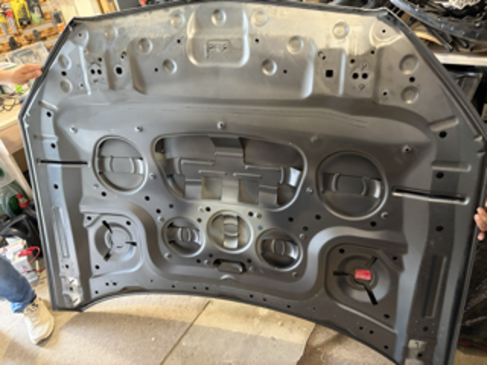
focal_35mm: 26
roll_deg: +7.2
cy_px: 182
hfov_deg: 67.3
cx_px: 244
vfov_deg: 53.1
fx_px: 366
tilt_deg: -35.3
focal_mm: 5.96
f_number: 1.6
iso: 640
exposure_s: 1/40
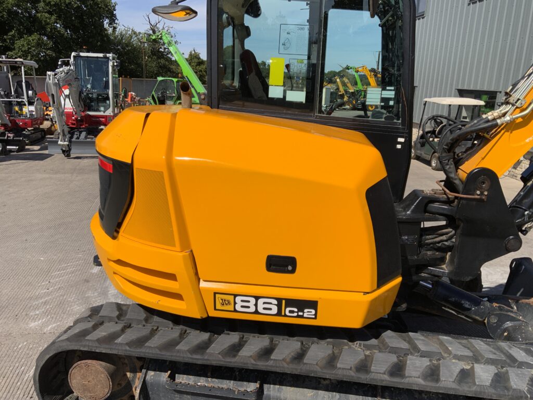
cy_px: 200
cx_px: 266
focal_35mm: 29
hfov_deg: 61.7
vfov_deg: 48.2
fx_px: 447
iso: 20
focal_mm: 3
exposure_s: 1/2801
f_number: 1.8
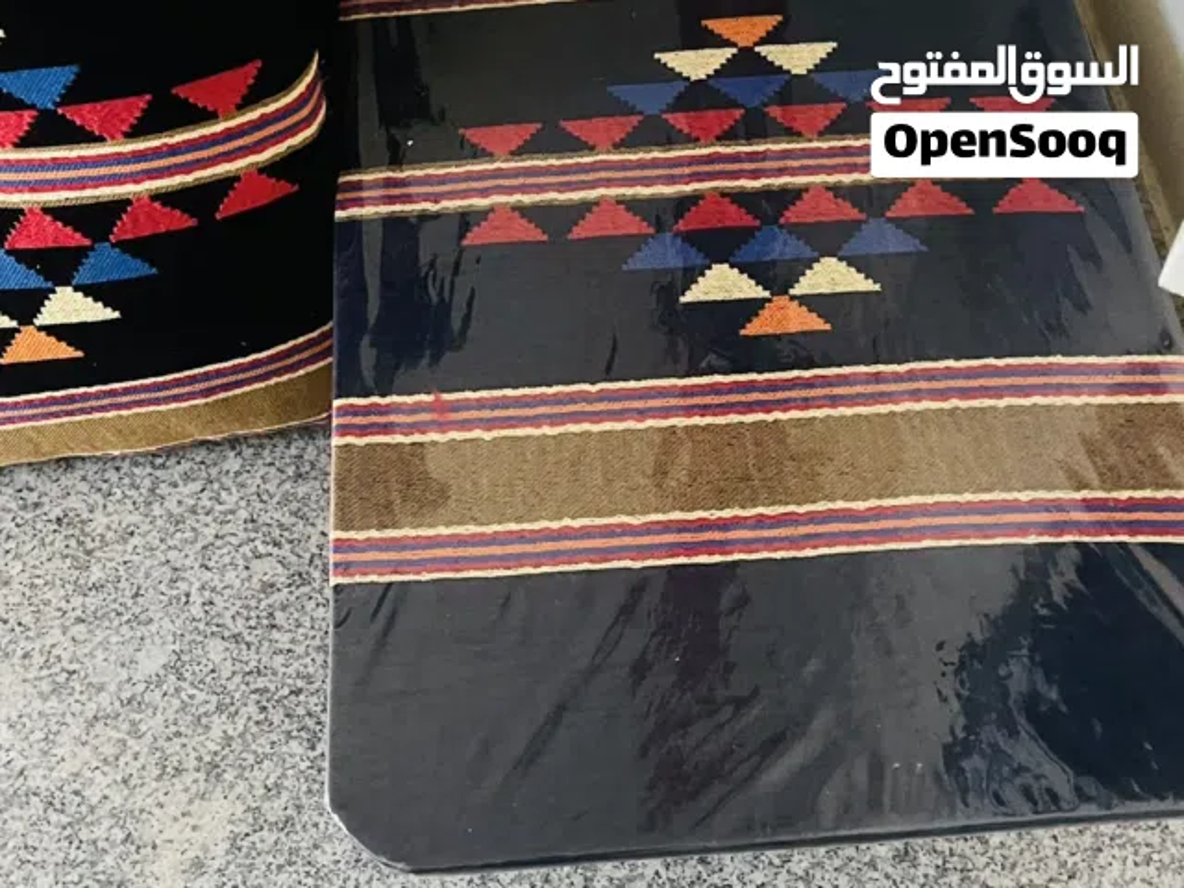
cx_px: 592
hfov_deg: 69.4
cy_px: 444
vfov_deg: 54.9
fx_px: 855
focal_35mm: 25
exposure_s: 1/30
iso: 800
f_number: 1.6
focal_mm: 5.1
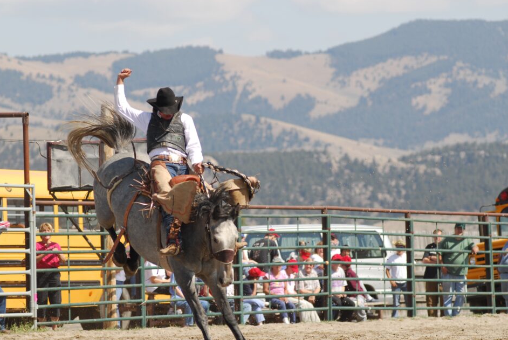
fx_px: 3343
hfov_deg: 8.7
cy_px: 170
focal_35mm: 237
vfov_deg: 5.8
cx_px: 235
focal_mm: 145
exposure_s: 1/1250
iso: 160
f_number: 4.5
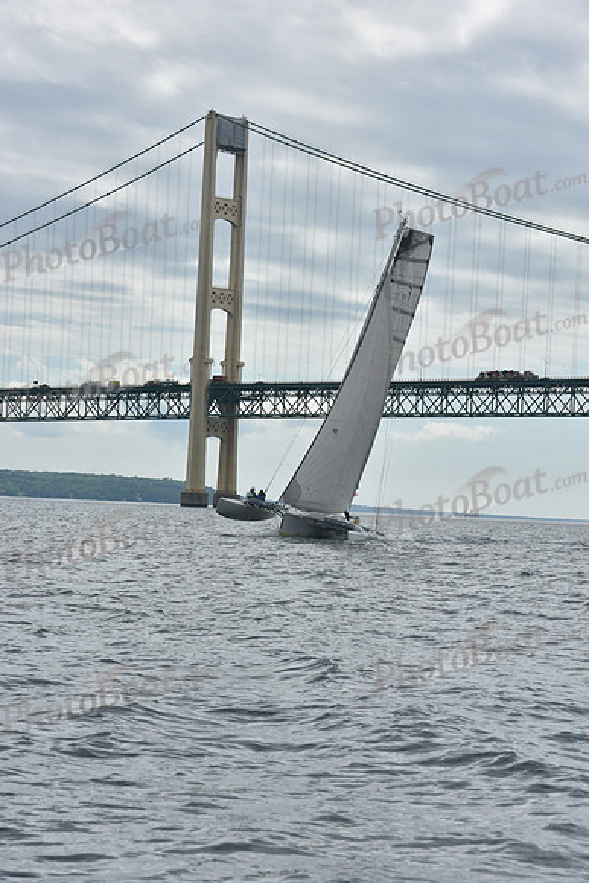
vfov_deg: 18.3
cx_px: 294
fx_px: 2747
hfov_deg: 12.2
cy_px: 442
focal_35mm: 112
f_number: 11
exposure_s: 1/800
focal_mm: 112
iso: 250
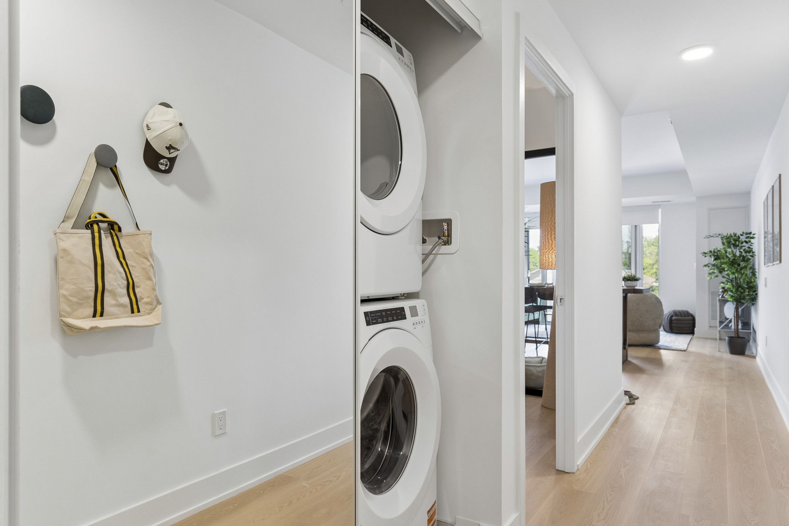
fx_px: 504
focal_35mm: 23
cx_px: 394
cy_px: 263
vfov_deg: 55.1
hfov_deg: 76.1
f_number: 6.3
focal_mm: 23
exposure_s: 1/30
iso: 640
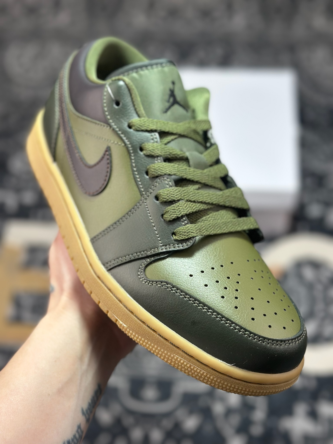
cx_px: 166
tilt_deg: -56.5
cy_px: 222
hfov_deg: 30.3
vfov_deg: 39.7
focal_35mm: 48
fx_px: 616
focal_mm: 6.86
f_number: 1.78
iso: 80
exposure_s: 1/631
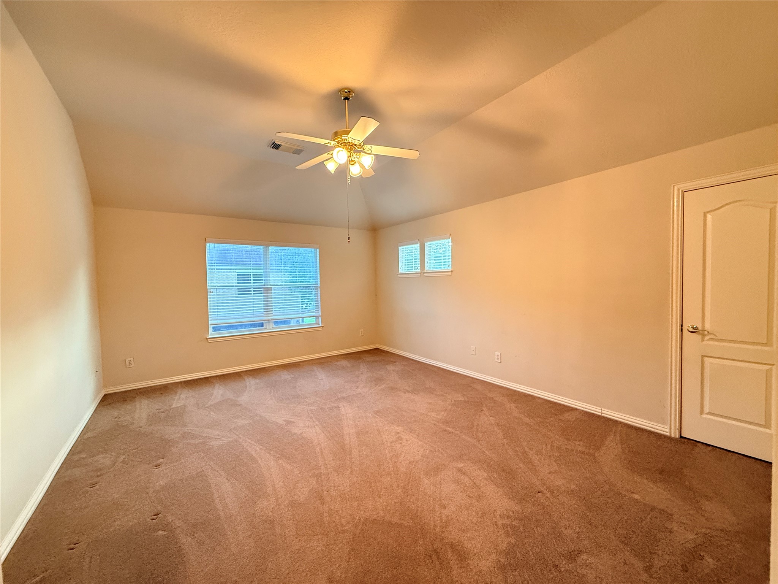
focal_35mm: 14
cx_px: 389
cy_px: 292
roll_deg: +0.8
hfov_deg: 102.1
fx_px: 315
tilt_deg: -2.0
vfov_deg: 85.7
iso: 500
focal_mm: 2.22
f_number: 2.2
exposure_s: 1/60
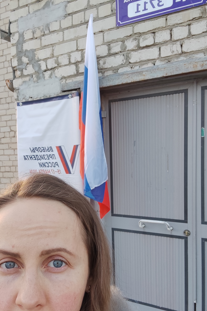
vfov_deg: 66.8
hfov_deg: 47.8
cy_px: 185
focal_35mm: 27
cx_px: 87
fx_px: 233
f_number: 2.45
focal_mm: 3.49
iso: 50
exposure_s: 1/173
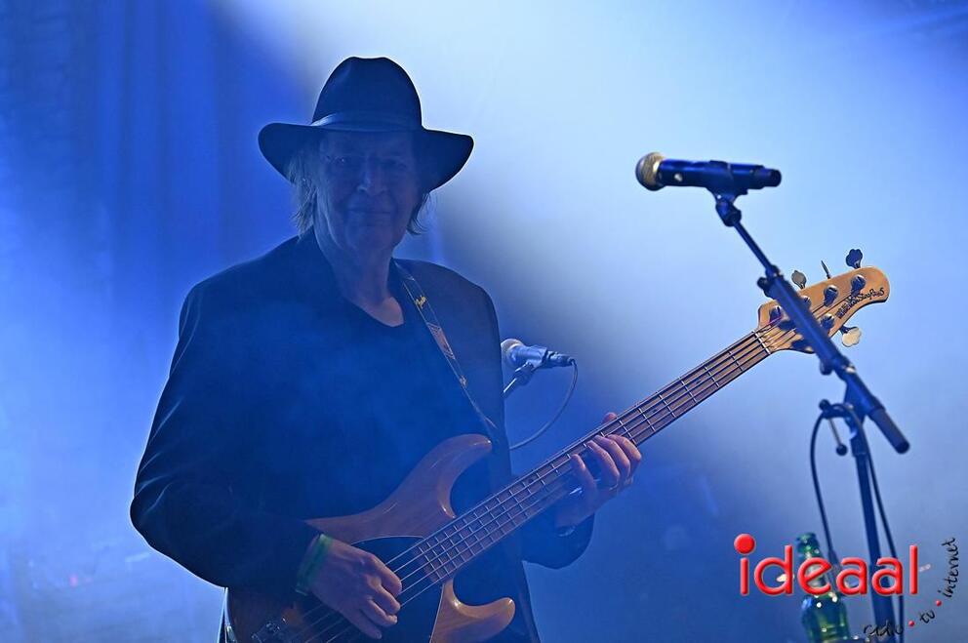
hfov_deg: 5.2
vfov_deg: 3.4
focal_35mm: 400
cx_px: 484
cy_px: 322
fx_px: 10743
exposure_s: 1/200
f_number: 10
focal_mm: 400
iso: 8000
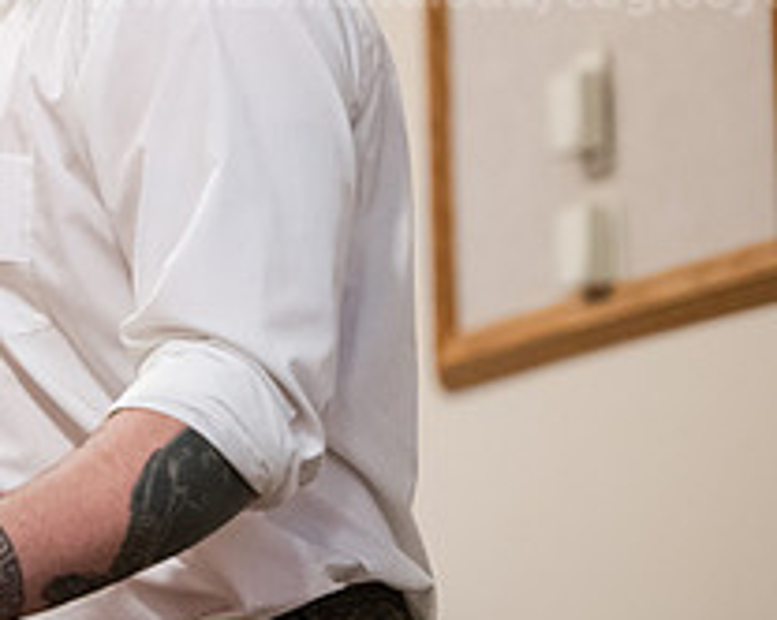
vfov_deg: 4.2
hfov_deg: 5.3
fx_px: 8432
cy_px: 69
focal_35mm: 367
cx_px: -82
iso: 4000
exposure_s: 1/200
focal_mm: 140
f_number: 2.8
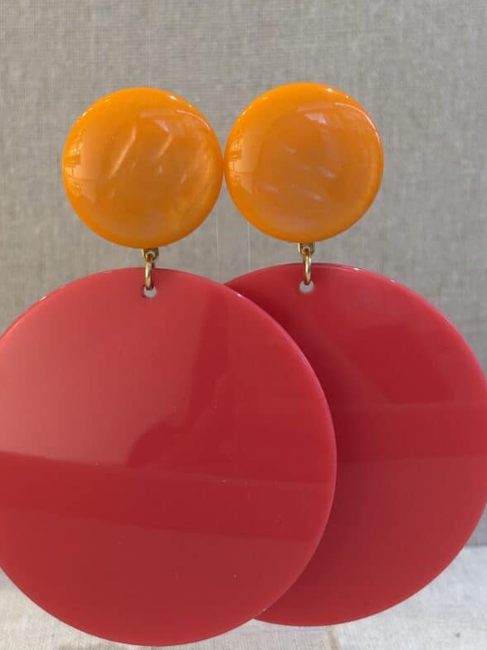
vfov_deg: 28.5
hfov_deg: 21.6
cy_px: 261
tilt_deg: -10.4
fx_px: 1276
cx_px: 225
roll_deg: -0.9
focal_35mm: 68
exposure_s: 1/50
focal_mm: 5.96
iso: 64
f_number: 1.6
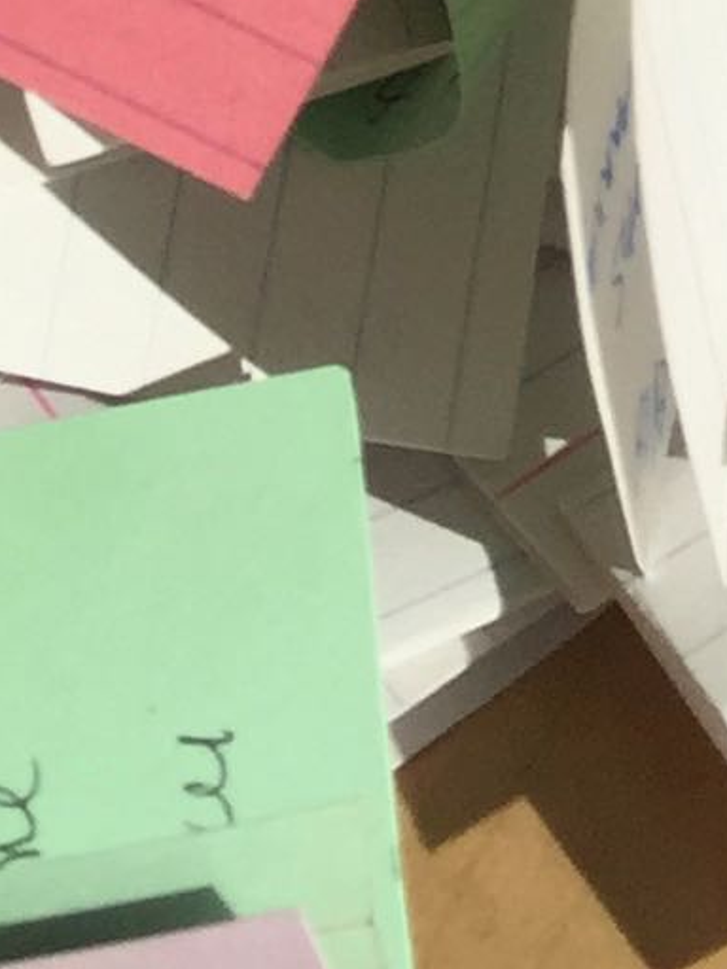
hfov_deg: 7.8
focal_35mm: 185
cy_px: -1484
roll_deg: +0.0
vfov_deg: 9.4
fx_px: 5180
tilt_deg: -37.2
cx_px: 1342
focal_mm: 4.15
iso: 32
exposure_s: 1/3049
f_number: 2.2
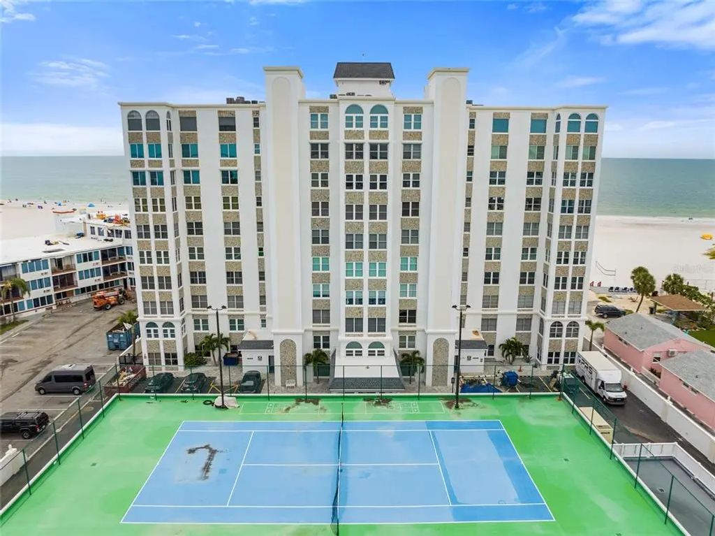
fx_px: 495
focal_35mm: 24
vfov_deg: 56.8
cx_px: 358
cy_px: 268
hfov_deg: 71.6
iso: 100
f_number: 2.8
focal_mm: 12.29
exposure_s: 1/1250
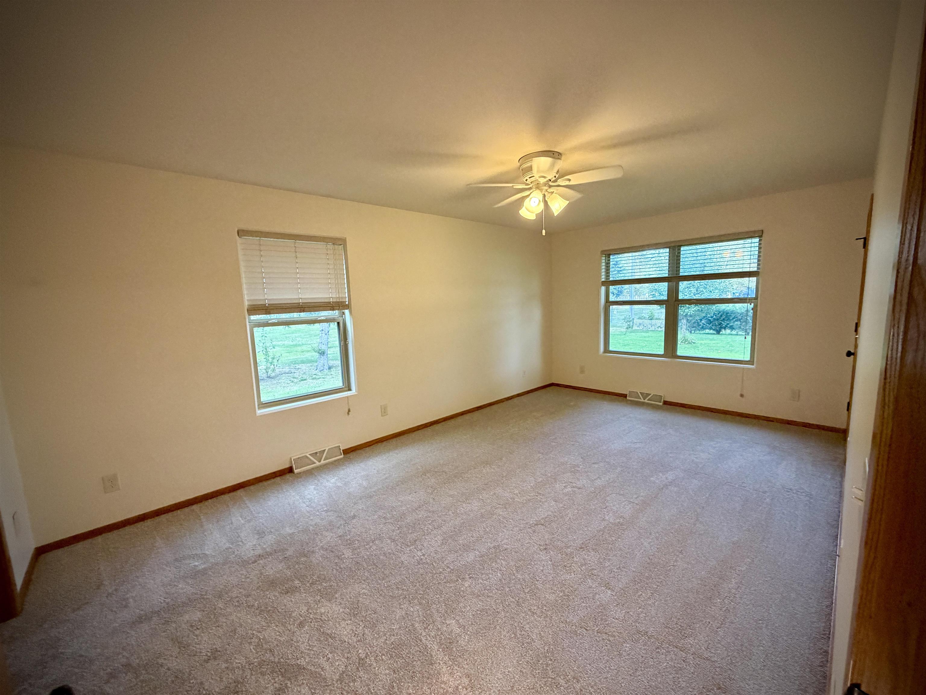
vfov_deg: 85.7
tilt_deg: -7.0
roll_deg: +3.3
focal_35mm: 14
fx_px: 375
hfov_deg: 102.1
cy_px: 348
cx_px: 463
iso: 320
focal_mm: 2.22
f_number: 2.2
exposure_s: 1/60
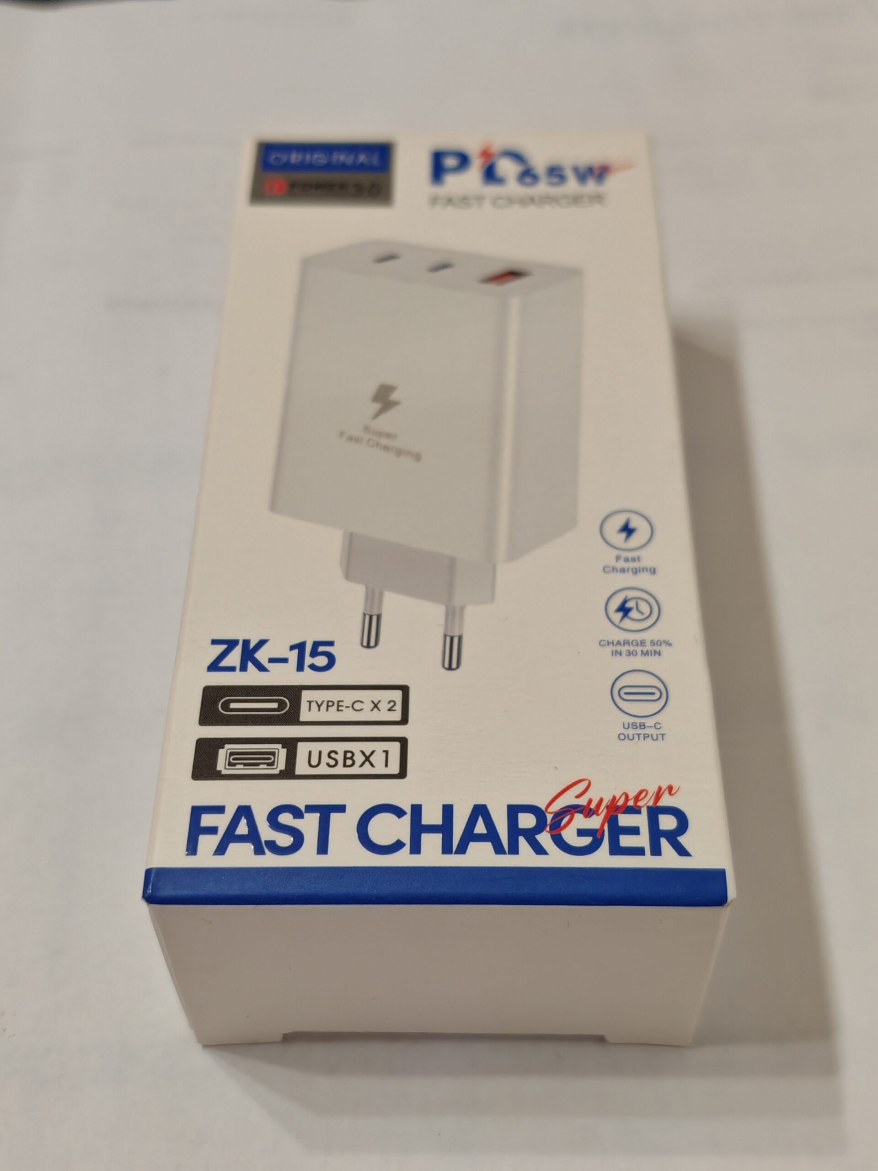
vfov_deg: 43.9
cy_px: 586
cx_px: 439
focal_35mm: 43
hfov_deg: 33.6
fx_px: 1454
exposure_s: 1/100
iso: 200
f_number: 1.6
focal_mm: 5.4
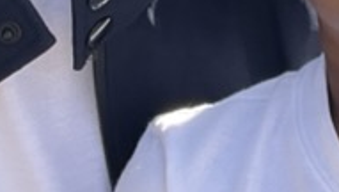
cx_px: 318
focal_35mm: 134
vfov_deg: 7.7
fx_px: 1206
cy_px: -428
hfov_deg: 15.8
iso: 32
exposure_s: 1/203
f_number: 2.2
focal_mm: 2.71
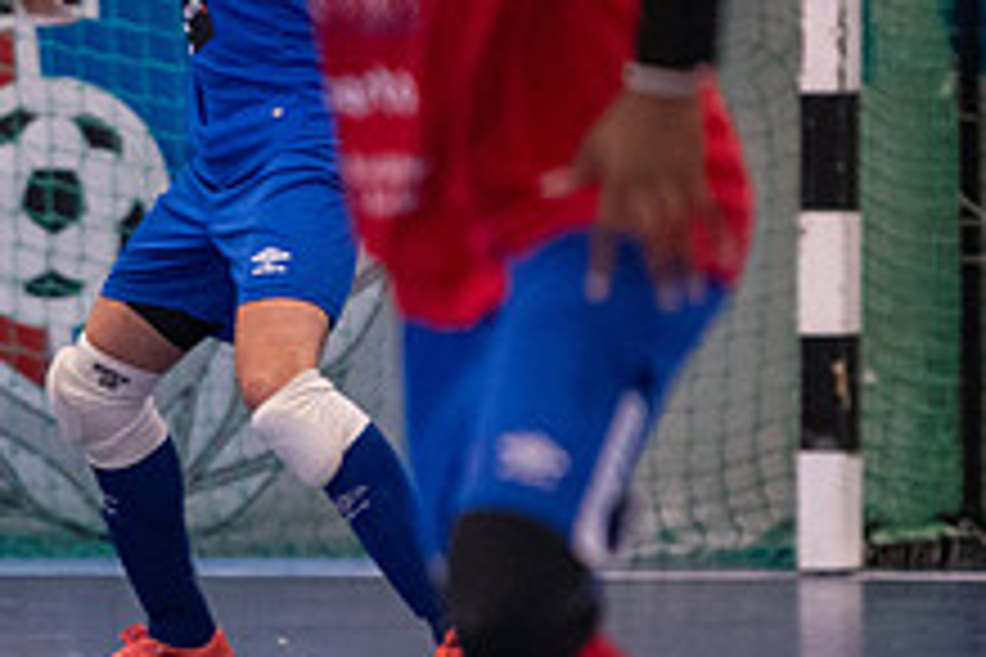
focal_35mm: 793
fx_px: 21718
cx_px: -180
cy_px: 241
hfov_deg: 2.6
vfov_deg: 1.7
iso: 3600
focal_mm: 200
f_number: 3.2
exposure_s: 1/640
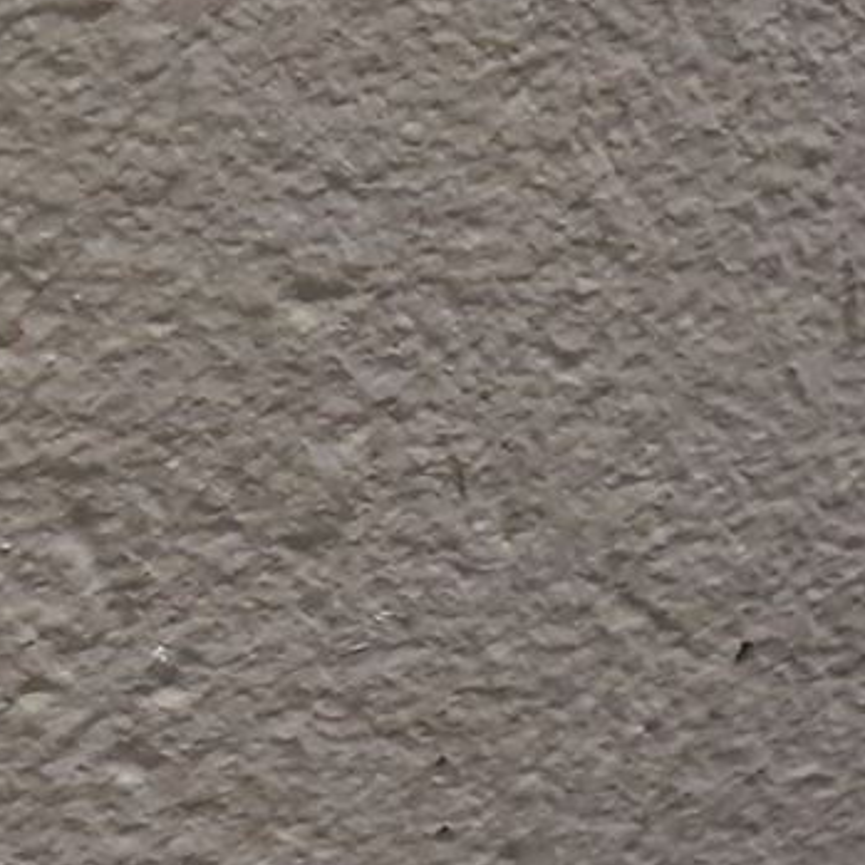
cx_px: 1547
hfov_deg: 11.9
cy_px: 1309
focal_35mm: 135
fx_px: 3817
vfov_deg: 12.3
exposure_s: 1/50
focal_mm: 3.93
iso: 200
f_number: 1.7
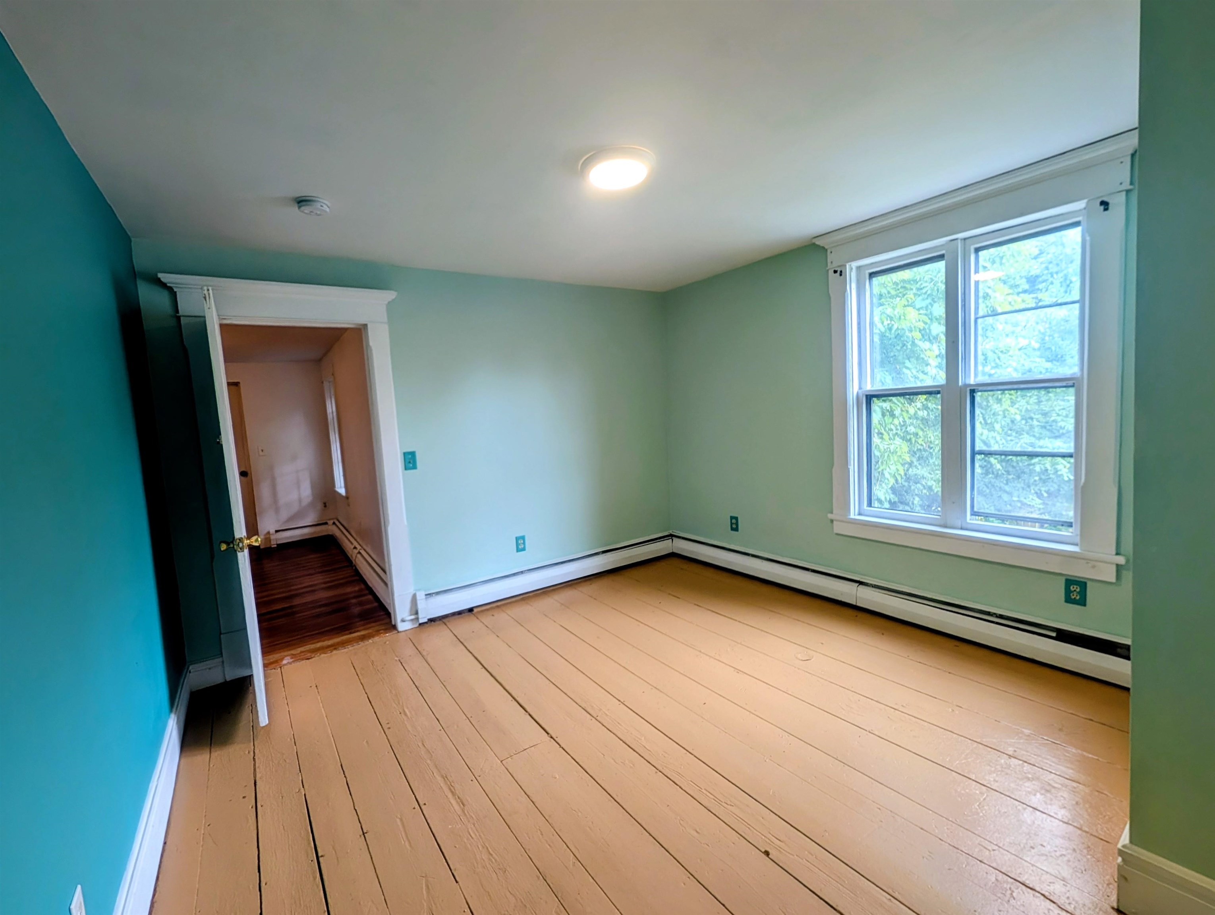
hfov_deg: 110.4
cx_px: 608
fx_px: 422
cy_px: 458
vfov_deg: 94.7
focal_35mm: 12
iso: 69
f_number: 1.7
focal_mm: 2.02
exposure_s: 1/120
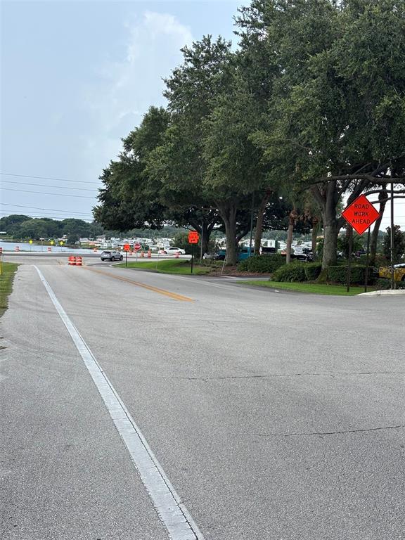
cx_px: 202
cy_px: 270
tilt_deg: -3.7
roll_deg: -2.4
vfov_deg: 36.8
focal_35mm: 52
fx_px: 811
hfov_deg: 28.0
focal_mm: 5.96
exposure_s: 1/634
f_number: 1.6
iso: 32
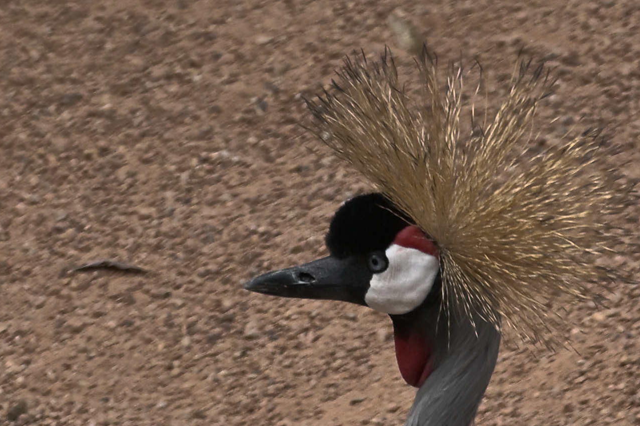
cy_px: 788
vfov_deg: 1.8
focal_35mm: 751
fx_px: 13350
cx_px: 585
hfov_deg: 2.7
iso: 400
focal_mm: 115
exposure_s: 1/800
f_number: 7.1
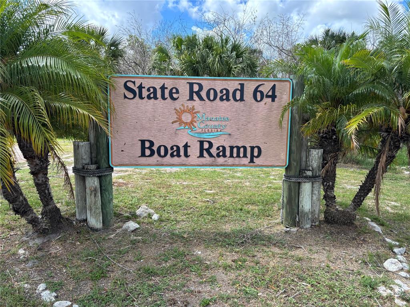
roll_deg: -0.6
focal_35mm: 26
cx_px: 205
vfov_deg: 53.1
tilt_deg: -9.0
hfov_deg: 67.3
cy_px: 154
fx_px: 308
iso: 50
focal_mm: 5.96
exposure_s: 1/1220
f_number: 1.6
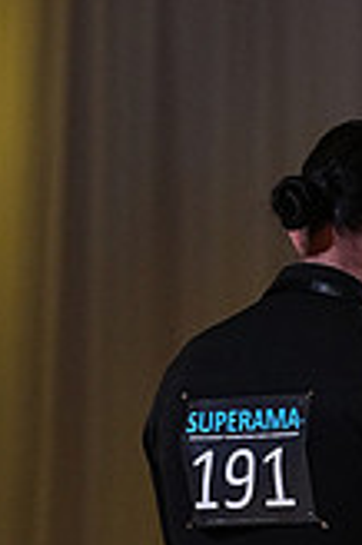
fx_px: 5350
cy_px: 695
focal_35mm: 354
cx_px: 596
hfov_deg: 3.9
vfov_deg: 5.8
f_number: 4
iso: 2500
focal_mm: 100
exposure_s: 1/500
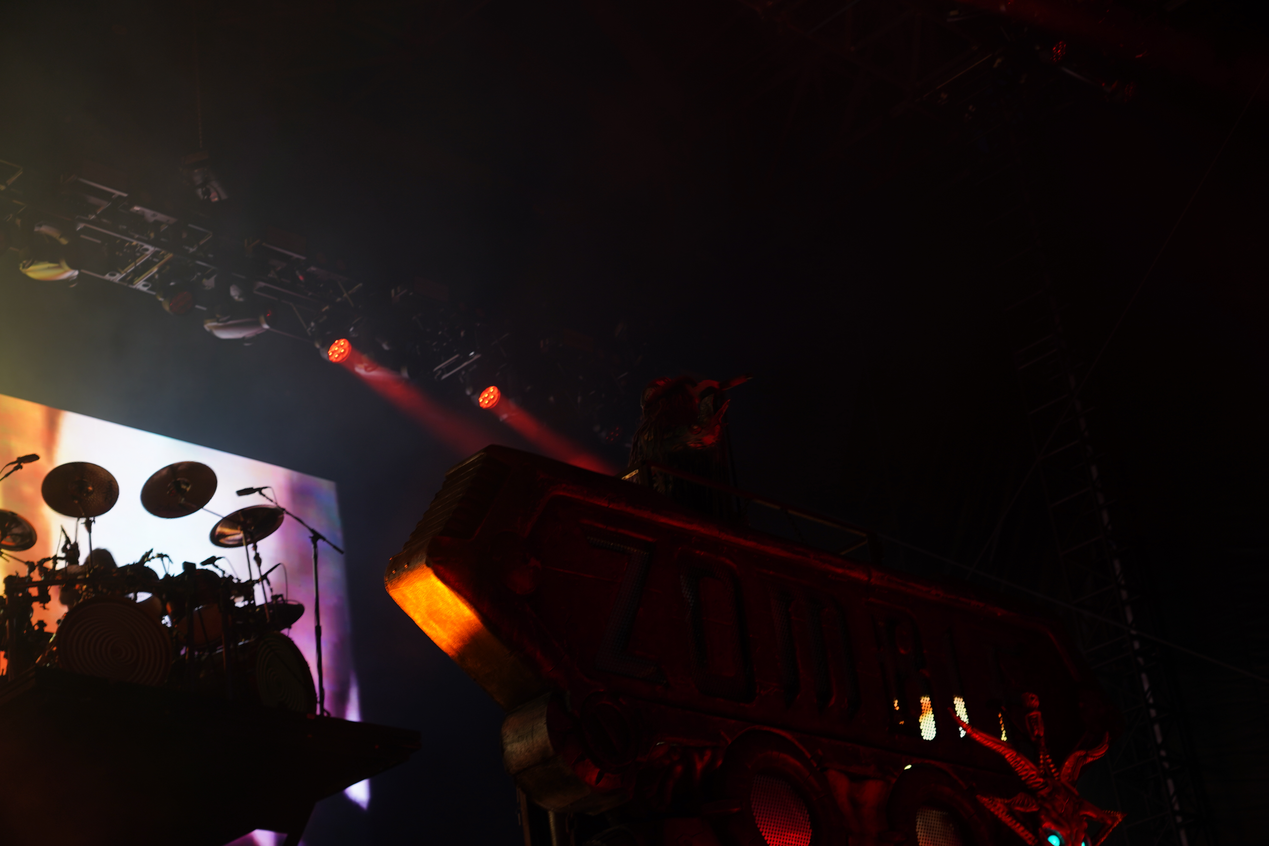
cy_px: 423
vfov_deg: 23.0
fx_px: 2080
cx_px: 634
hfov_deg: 33.9
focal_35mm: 59
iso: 100
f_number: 4
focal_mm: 59
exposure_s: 1/60
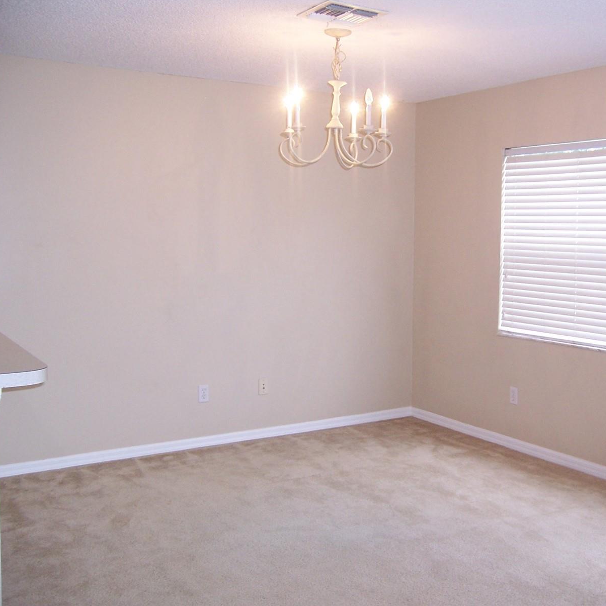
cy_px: 303
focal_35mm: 39
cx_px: 391
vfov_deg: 42.8
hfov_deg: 42.4
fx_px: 772
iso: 140
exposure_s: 1/60
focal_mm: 5.5
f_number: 2.8
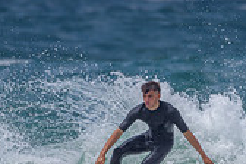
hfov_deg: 1.0
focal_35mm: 2118
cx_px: 128
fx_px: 14472
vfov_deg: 0.6
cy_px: 160
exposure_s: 1/2000
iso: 100
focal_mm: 500
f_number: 5.6
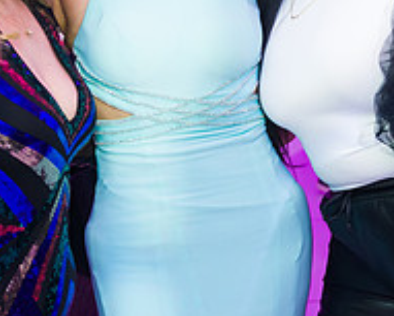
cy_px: 34
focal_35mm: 97
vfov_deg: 15.7
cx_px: 190
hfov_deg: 19.7
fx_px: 1132
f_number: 3.2
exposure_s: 1/125
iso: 800
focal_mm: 34
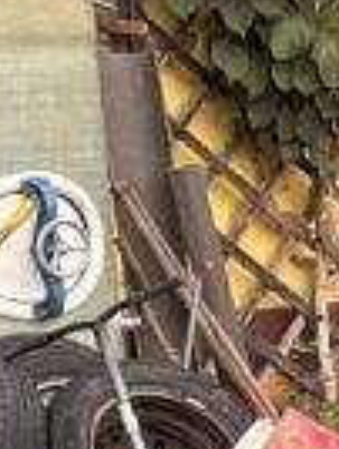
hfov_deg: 6.6
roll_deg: -1.1
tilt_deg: -7.7
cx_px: 1145
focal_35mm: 198
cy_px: 446
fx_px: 2577
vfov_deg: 9.9
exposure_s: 1/1064
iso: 64
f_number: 1.6
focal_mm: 5.96
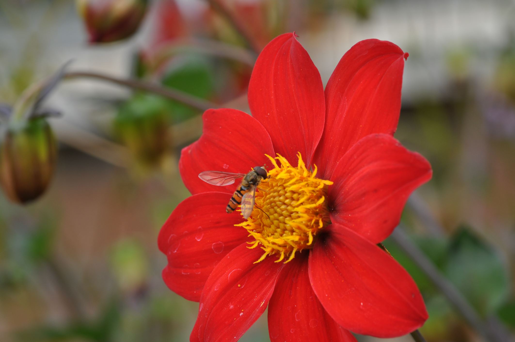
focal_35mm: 158
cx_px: 258
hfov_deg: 13.1
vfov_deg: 8.7
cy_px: 171
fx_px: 2250
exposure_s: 1/125
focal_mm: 105
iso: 200
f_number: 8
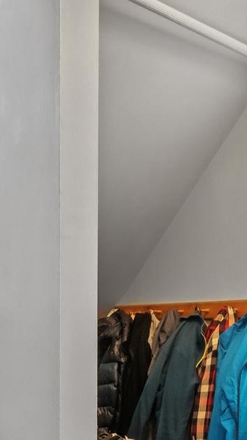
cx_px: 129
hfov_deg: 29.7
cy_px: 355
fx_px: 466
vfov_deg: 47.6
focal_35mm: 40
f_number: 8
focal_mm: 10
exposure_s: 1/30
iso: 2000
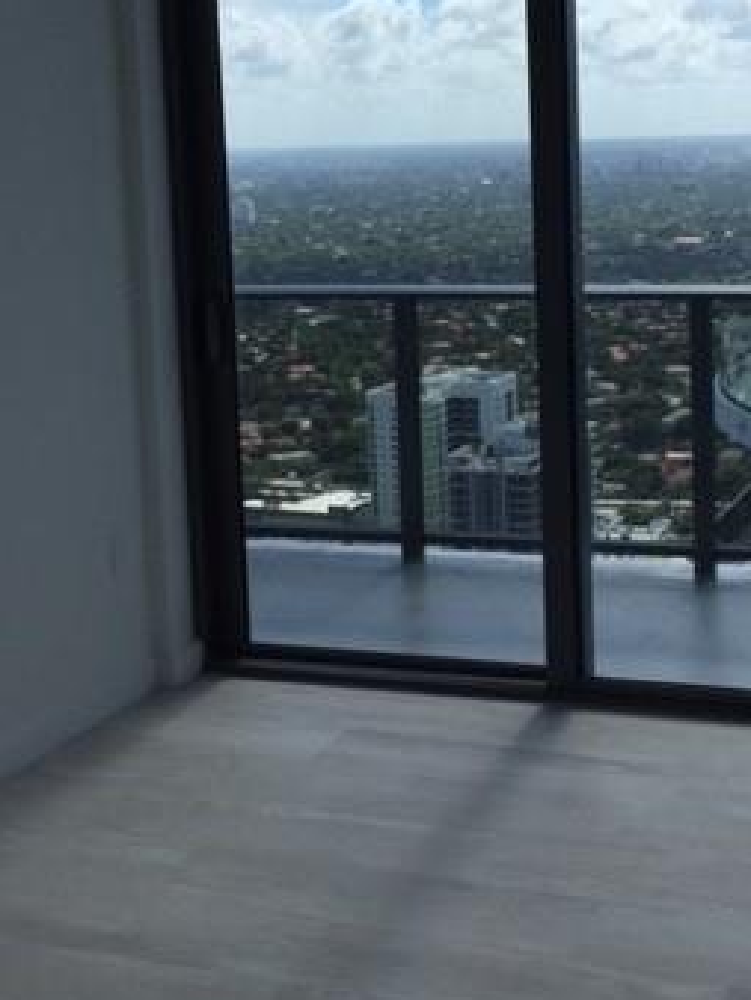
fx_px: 1590
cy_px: 326
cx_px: 519
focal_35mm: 55
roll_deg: +2.2
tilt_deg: -5.3
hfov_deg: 26.4
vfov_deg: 34.6
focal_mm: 4.15
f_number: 2.2
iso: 32
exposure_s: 1/1582
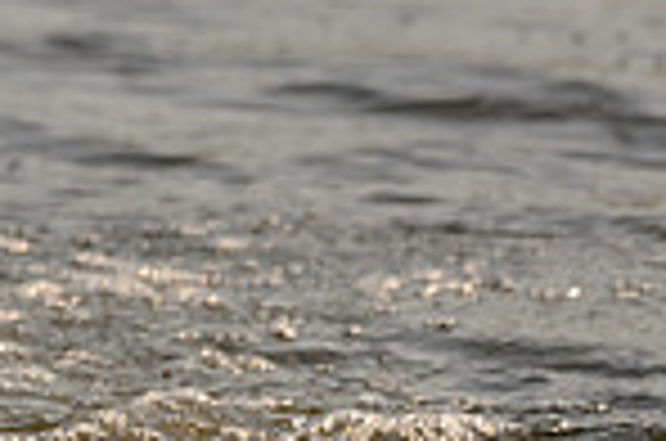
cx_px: -396
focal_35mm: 1961
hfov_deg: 1.1
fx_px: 36200
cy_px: 374
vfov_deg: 0.7
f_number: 6.3
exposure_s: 1/1600
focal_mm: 500
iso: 720
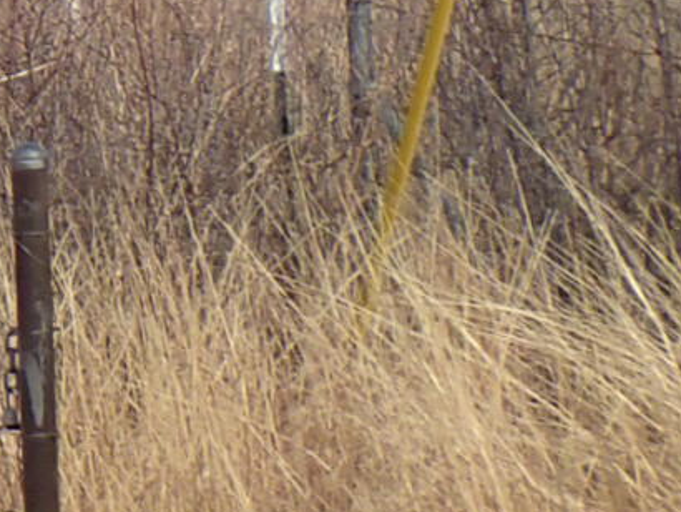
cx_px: -1548
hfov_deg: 6.8
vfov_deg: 5.7
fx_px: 5039
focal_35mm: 256
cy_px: -347
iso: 100
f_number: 10
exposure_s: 1/125
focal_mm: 6.42
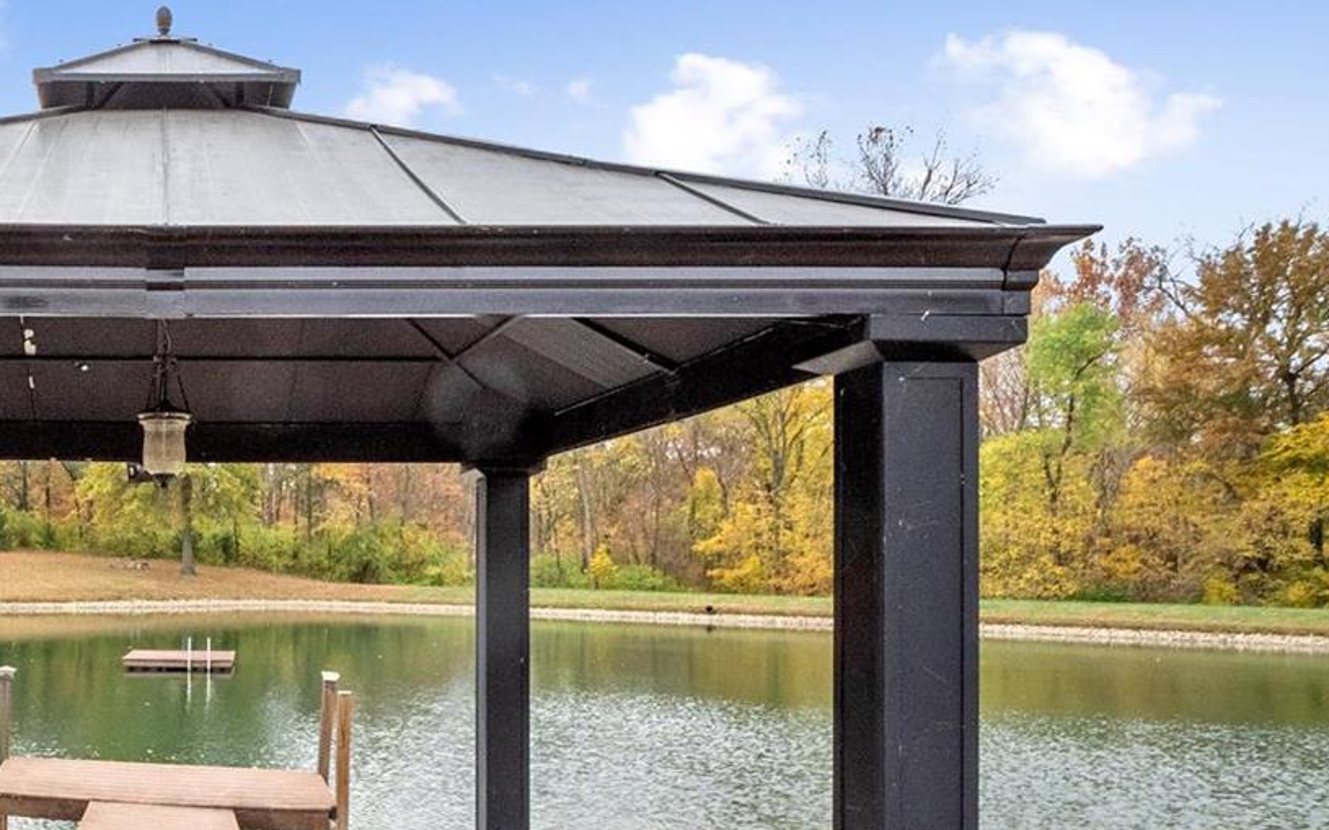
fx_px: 1304
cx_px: 152
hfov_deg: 48.7
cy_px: 572
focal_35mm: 36
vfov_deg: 34.9
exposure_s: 1/500
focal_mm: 9
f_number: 8
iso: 400
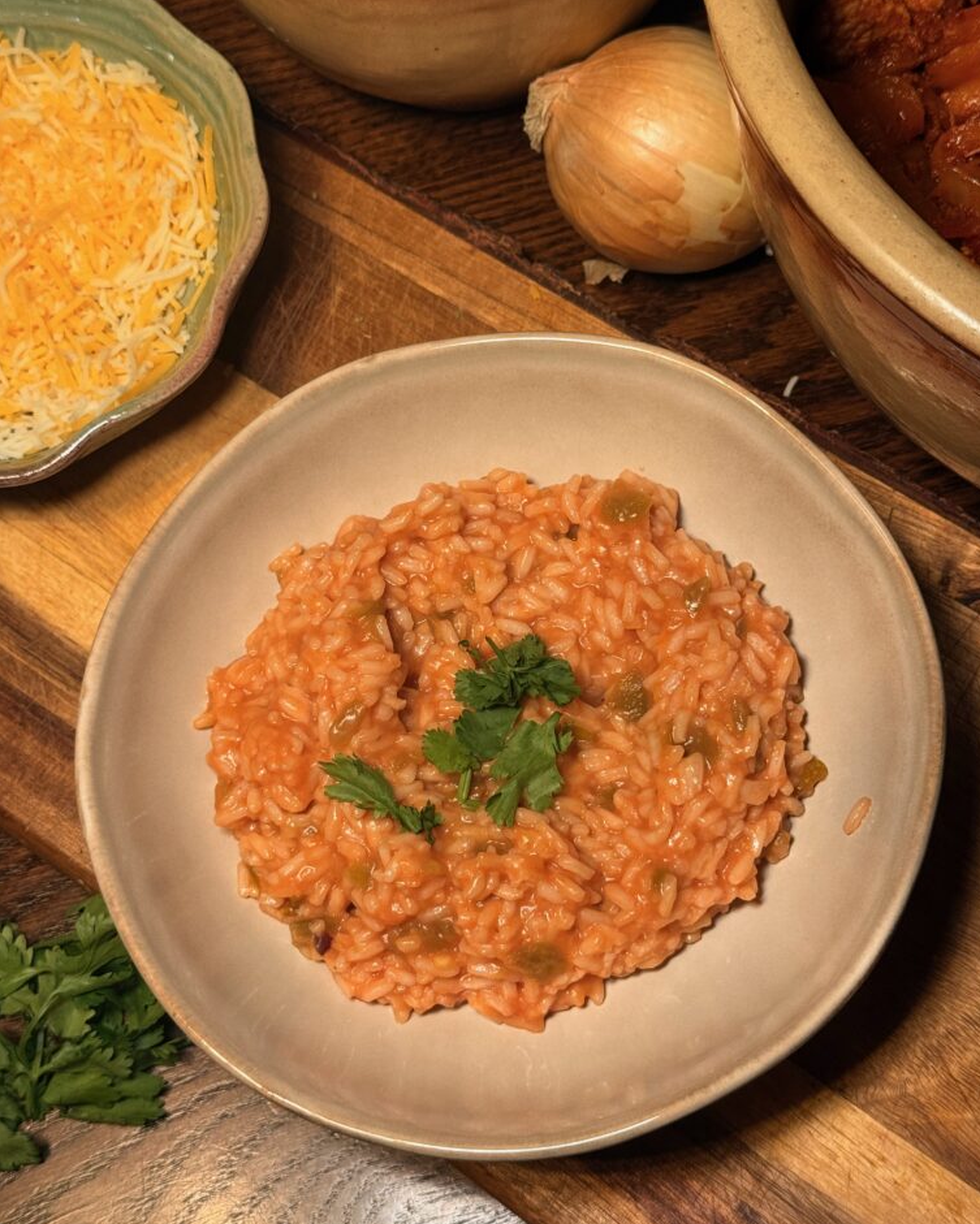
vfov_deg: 36.7
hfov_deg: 29.7
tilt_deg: -68.2
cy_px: 619
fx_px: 1849
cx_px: 497
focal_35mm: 51
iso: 80
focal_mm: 6.76
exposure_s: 1/60
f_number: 1.78
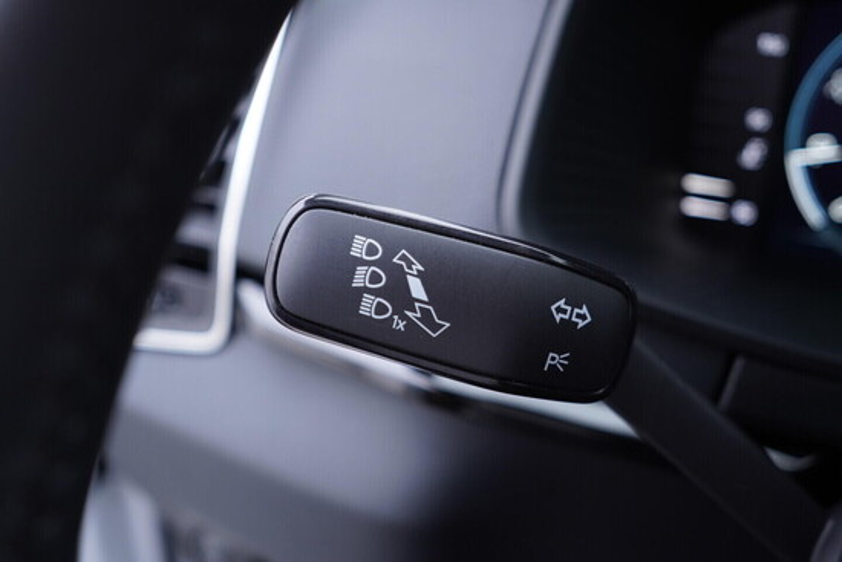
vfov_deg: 36.9
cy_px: 281
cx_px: 421
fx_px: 842
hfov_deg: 53.1
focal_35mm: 36
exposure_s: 1/40
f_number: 2.8
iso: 250
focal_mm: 24
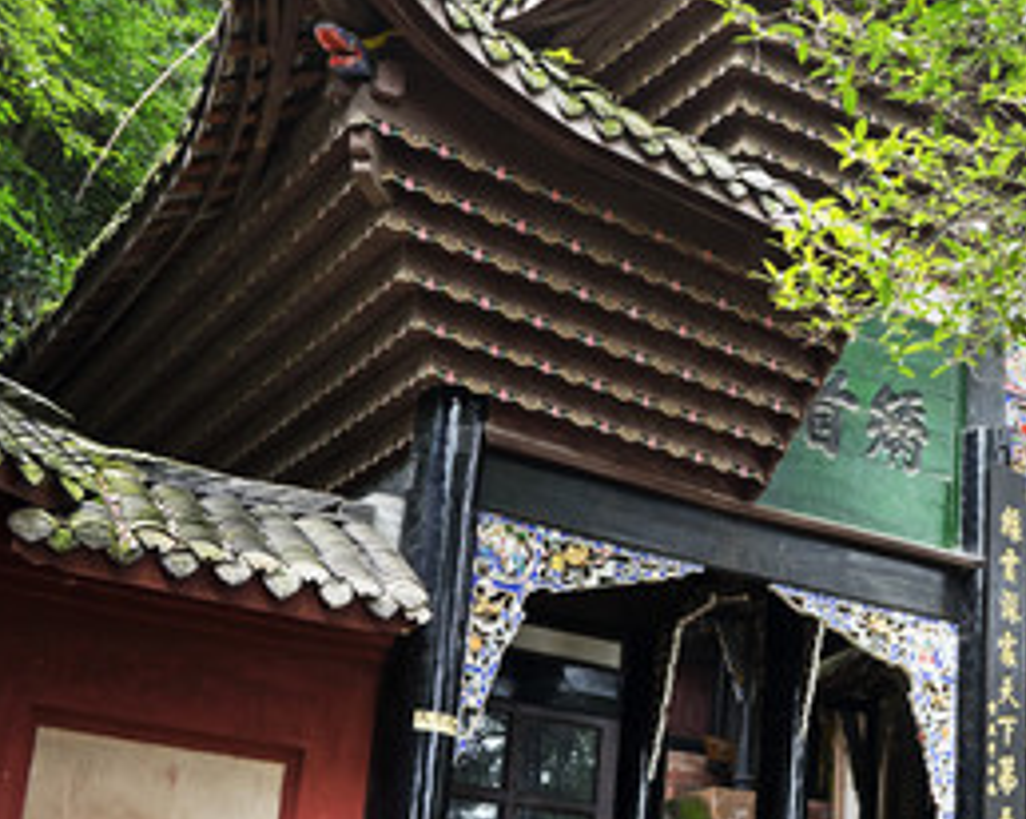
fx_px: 1669
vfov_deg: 27.6
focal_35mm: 55
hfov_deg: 32.4
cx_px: 927
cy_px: 457
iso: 1000
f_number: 3.5
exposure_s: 1/160
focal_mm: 28
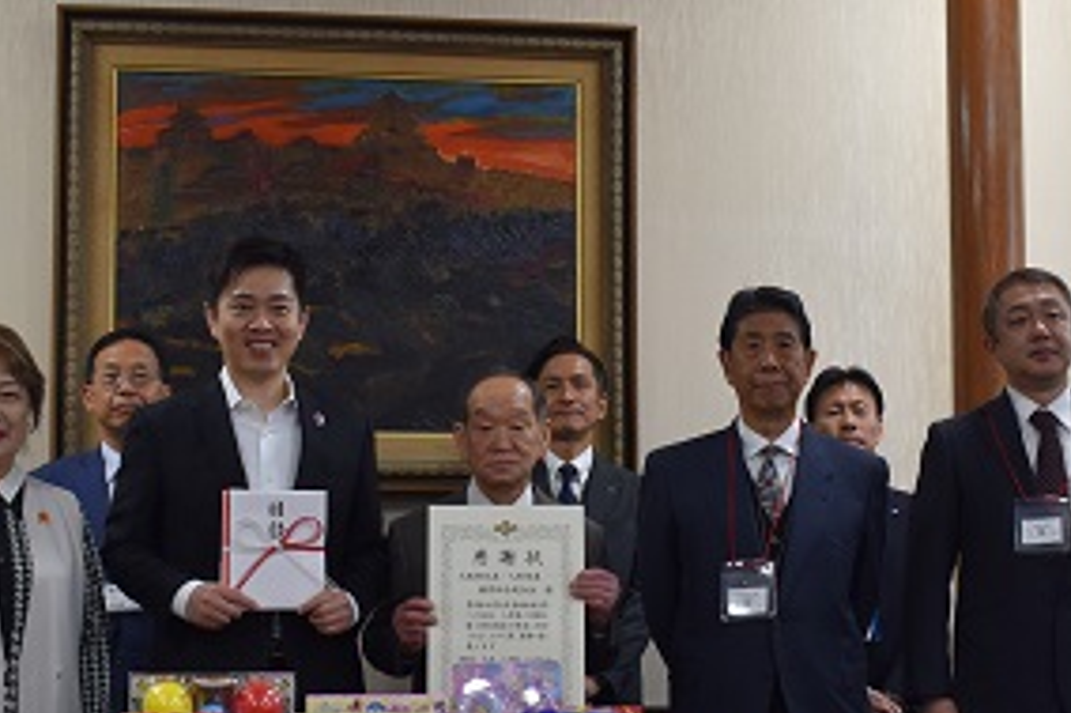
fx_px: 2379
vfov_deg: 17.0
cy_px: 479
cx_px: 596
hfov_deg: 25.4
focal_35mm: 80
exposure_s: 1/80
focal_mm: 26
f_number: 5
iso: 400
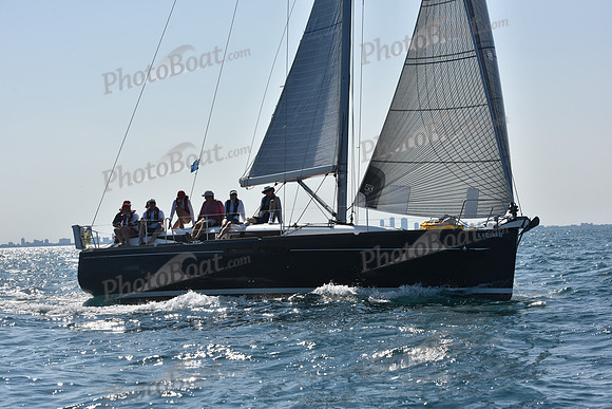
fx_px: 1615
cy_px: 204
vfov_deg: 14.4
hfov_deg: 21.5
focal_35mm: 95
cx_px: 306
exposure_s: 1/1600
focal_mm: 95
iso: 250
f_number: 9
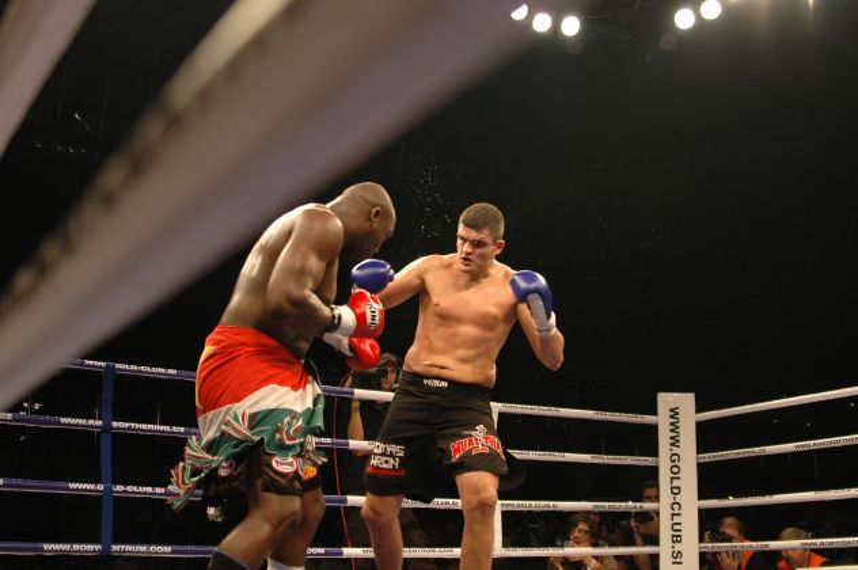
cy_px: 285
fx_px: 1000
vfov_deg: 31.8
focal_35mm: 42
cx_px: 429
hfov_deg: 46.4
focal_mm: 28
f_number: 2.8
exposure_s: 1/400
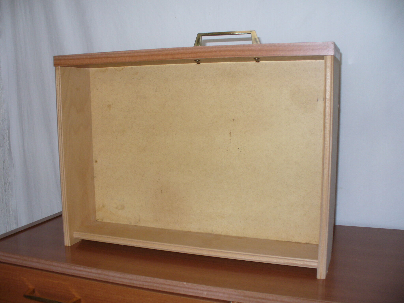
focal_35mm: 37
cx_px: 202
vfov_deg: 38.7
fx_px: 432
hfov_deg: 50.1
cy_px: 152
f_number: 2.8
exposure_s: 1/30
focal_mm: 6.1
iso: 100
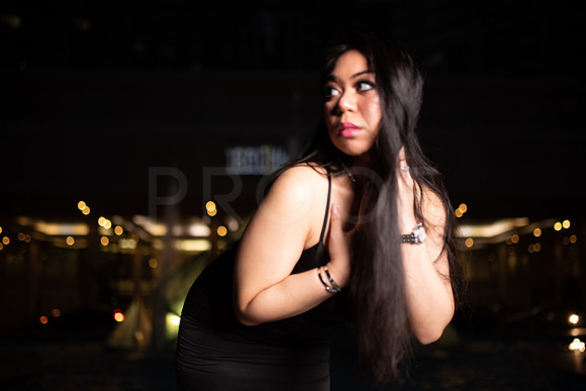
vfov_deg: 37.9
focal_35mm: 35
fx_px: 570
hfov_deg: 54.4
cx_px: 293
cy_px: 196
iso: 800
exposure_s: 1/640
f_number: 1.4
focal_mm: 35
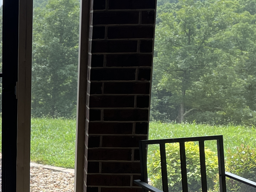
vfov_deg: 16.4
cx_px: -32
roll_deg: +0.7
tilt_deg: -11.4
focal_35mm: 89
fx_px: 658
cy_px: 176
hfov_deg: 20.9
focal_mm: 4.2
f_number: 1.6
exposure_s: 1/477
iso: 32
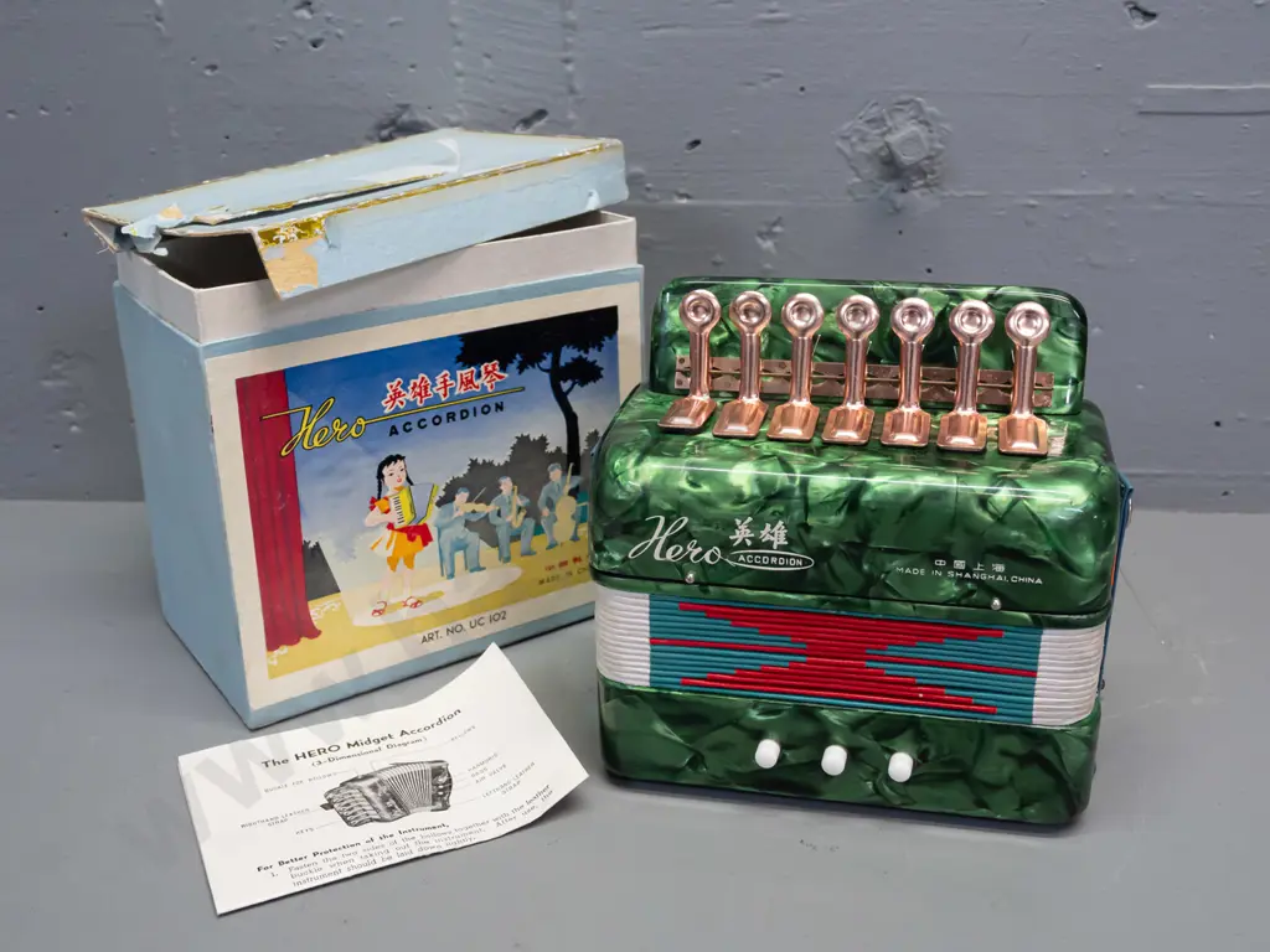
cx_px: 635
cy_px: 476
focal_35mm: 36
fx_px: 1321
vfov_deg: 39.7
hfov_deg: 51.4
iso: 2500
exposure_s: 1/160
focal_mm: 18
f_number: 5
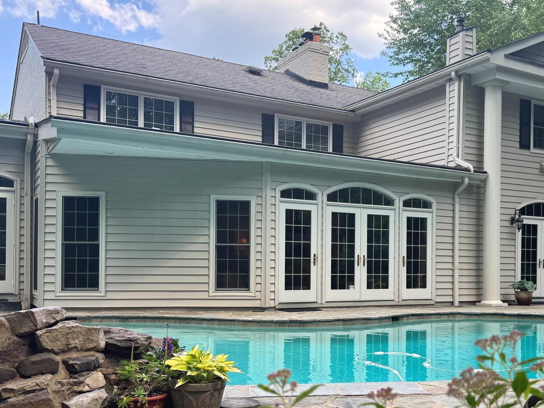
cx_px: 329
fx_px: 613
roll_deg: -0.4
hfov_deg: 47.6
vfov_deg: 36.6
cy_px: 256
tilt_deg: +0.1
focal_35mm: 39
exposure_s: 1/577
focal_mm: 6.76
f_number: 1.78
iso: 80
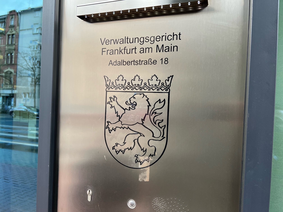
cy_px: 106
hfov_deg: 67.3
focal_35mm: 26
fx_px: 213
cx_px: 142
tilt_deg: -1.7
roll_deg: -2.7
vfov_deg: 53.1
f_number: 1.5
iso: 50
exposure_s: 1/121
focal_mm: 5.7
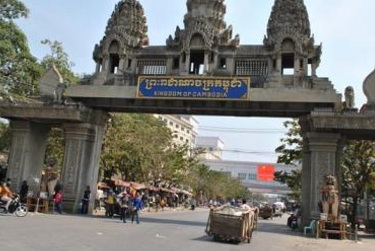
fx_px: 417
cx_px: 205
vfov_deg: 33.4
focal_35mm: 40
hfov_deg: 48.3
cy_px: 105
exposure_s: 1/250
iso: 100
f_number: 8
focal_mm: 22
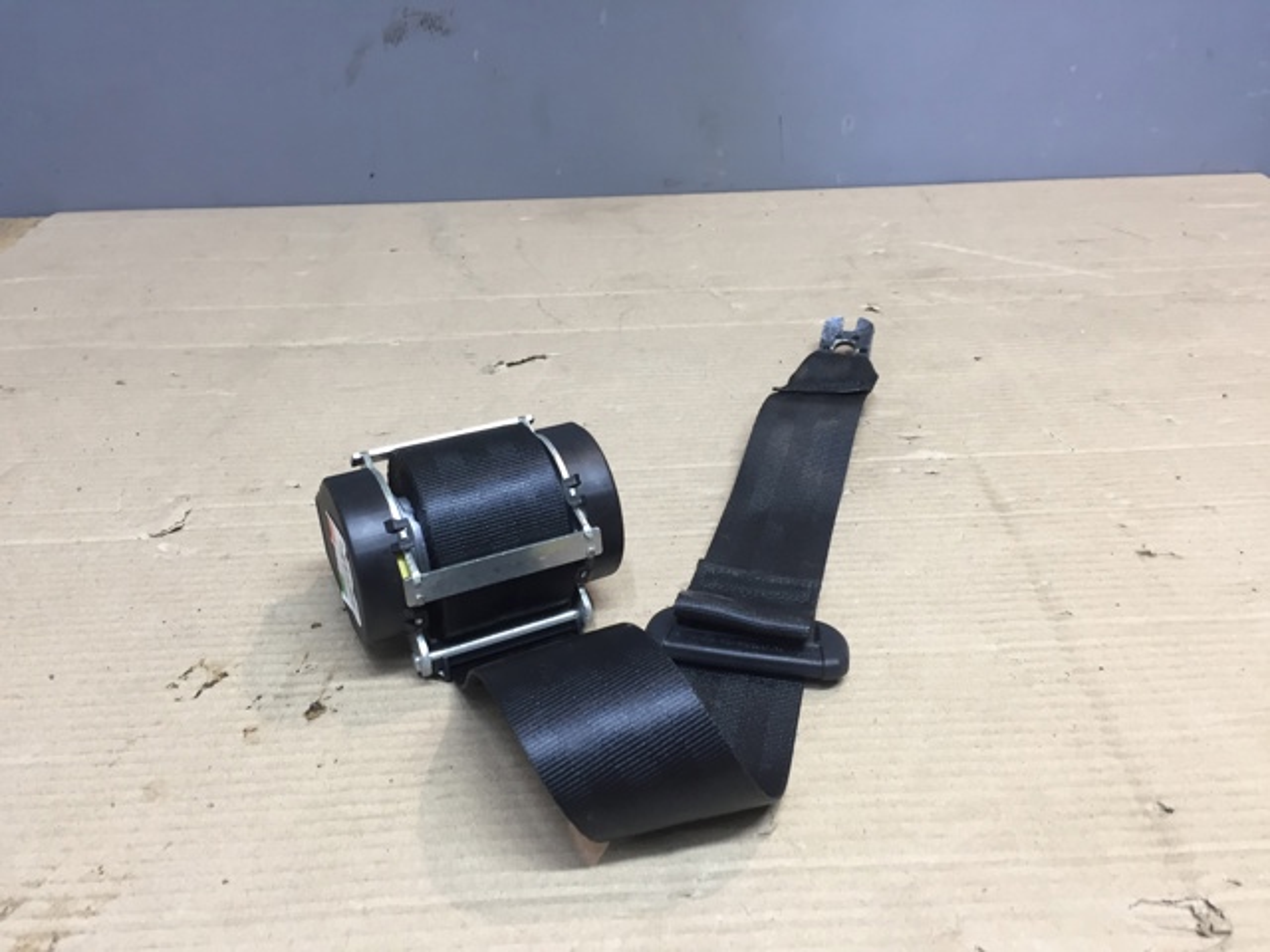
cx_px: 635
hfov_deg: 61.7
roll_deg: -0.1
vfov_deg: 48.2
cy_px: 476
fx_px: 1064
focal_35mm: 29
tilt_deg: -31.7
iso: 80
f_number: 2.2
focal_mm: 4.15
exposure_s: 1/33
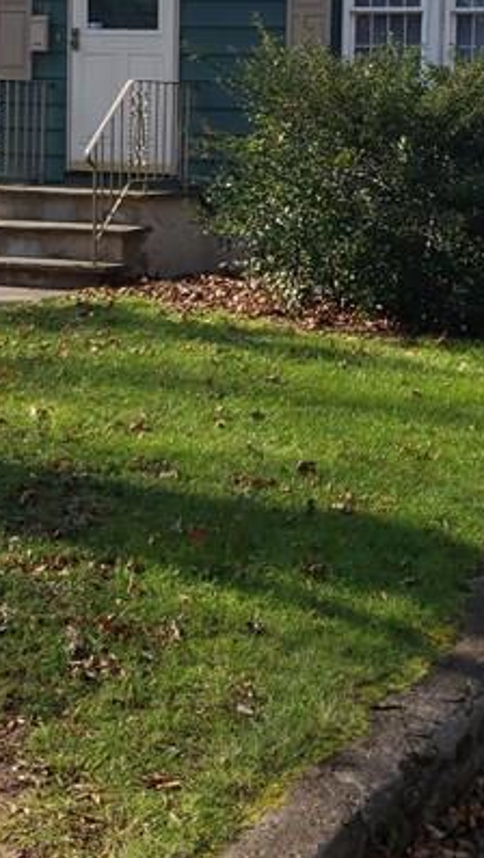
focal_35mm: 73
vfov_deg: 28.7
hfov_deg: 16.5
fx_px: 1662
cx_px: 318
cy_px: 253
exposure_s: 1/1565
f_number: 1.5
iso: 50
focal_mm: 4.3
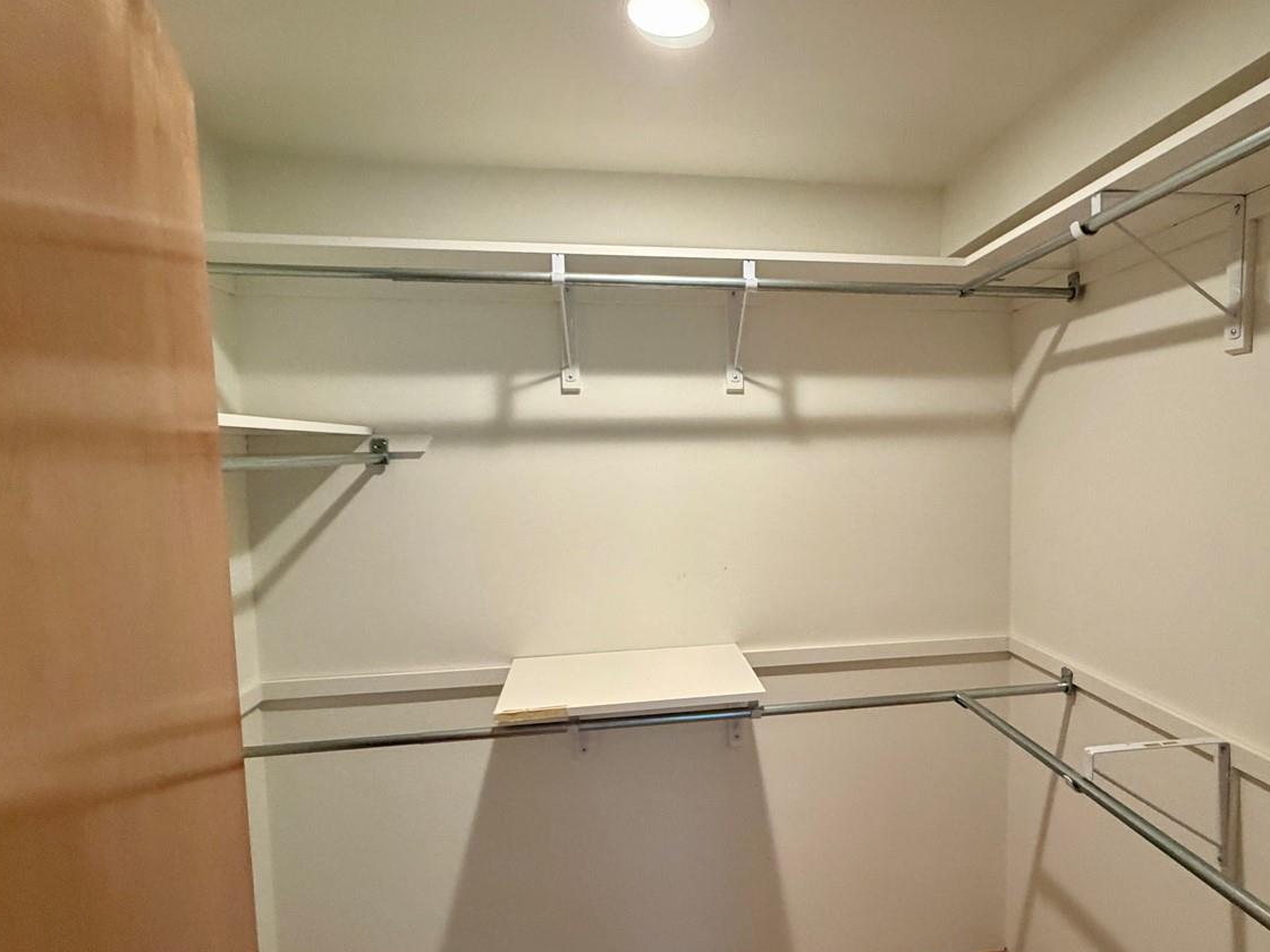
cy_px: 517
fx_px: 734
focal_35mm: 20
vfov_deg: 65.9
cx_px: 752
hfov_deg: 80.9
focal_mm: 2.22
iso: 500
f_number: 2.2
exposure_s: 1/60
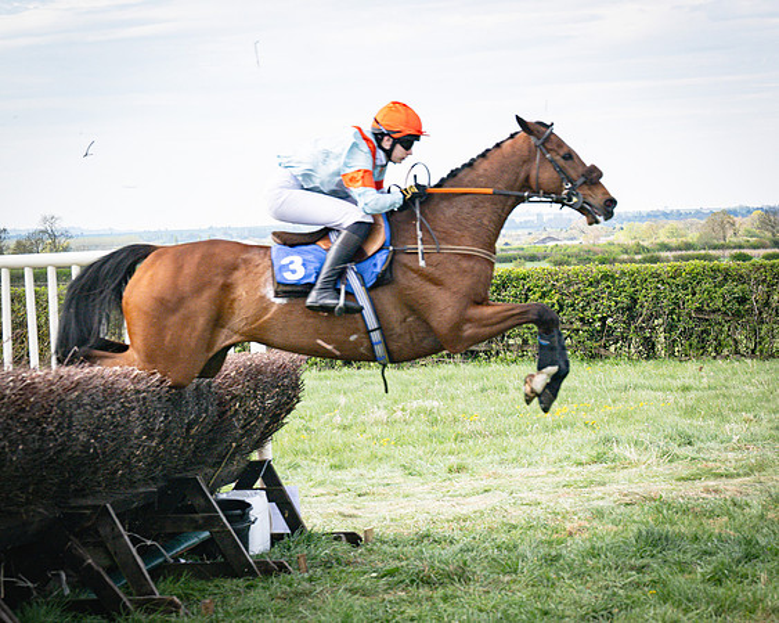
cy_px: 274
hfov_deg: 14.2
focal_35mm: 133
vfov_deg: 11.6
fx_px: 3076
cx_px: 775
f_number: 5
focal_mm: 70
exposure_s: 1/2500
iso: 400
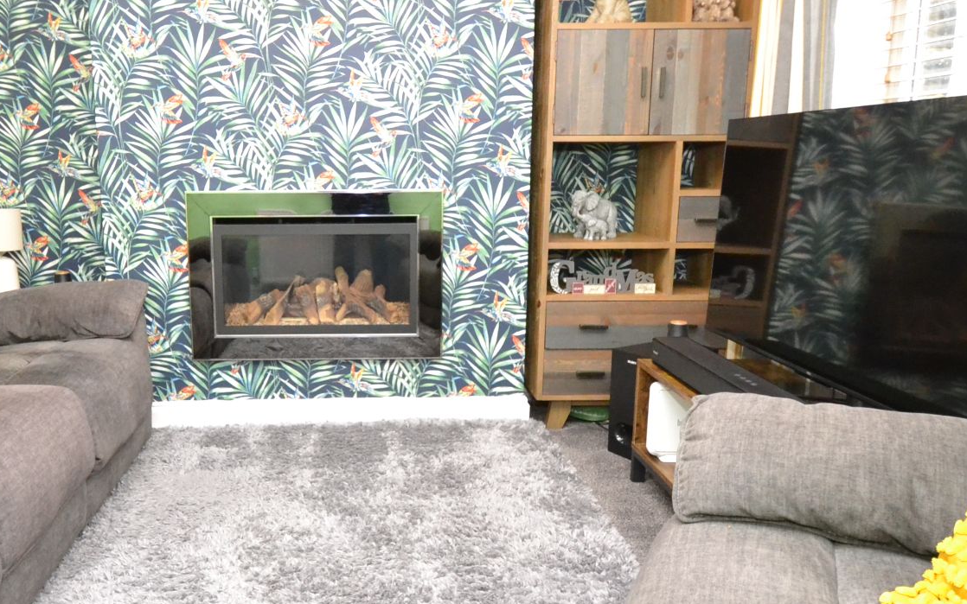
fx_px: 738
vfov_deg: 44.5
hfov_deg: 65.7
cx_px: 376
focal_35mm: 28
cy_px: 285
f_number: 3.5
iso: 3200
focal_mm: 10
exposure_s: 1/60
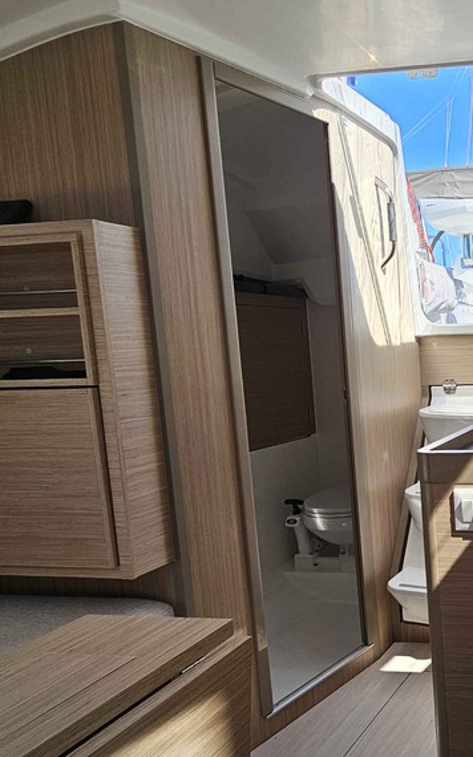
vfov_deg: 64.5
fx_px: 598
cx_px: 577
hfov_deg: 34.1
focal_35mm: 29
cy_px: 413
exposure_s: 1/188
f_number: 2.2
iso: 50
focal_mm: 2.2
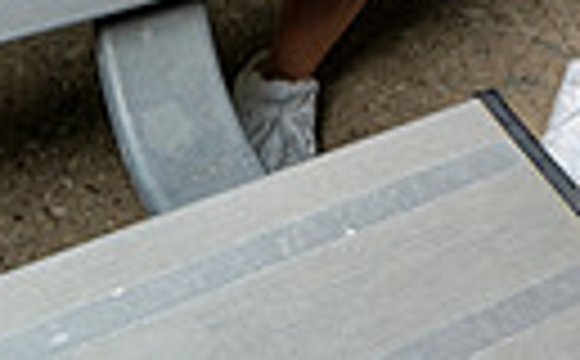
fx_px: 1688
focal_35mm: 107
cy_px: -567
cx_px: 647
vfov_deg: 10.2
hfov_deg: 18.7
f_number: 4
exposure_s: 1/250
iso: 125
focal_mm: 30
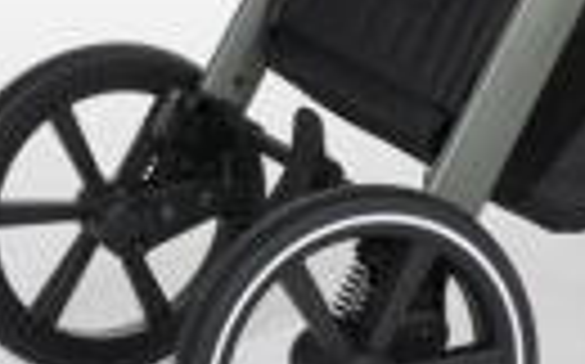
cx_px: 371
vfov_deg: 5.5
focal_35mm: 229
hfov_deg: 9.2
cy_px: -485
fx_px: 3648
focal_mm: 35
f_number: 10
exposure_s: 1/125
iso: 100
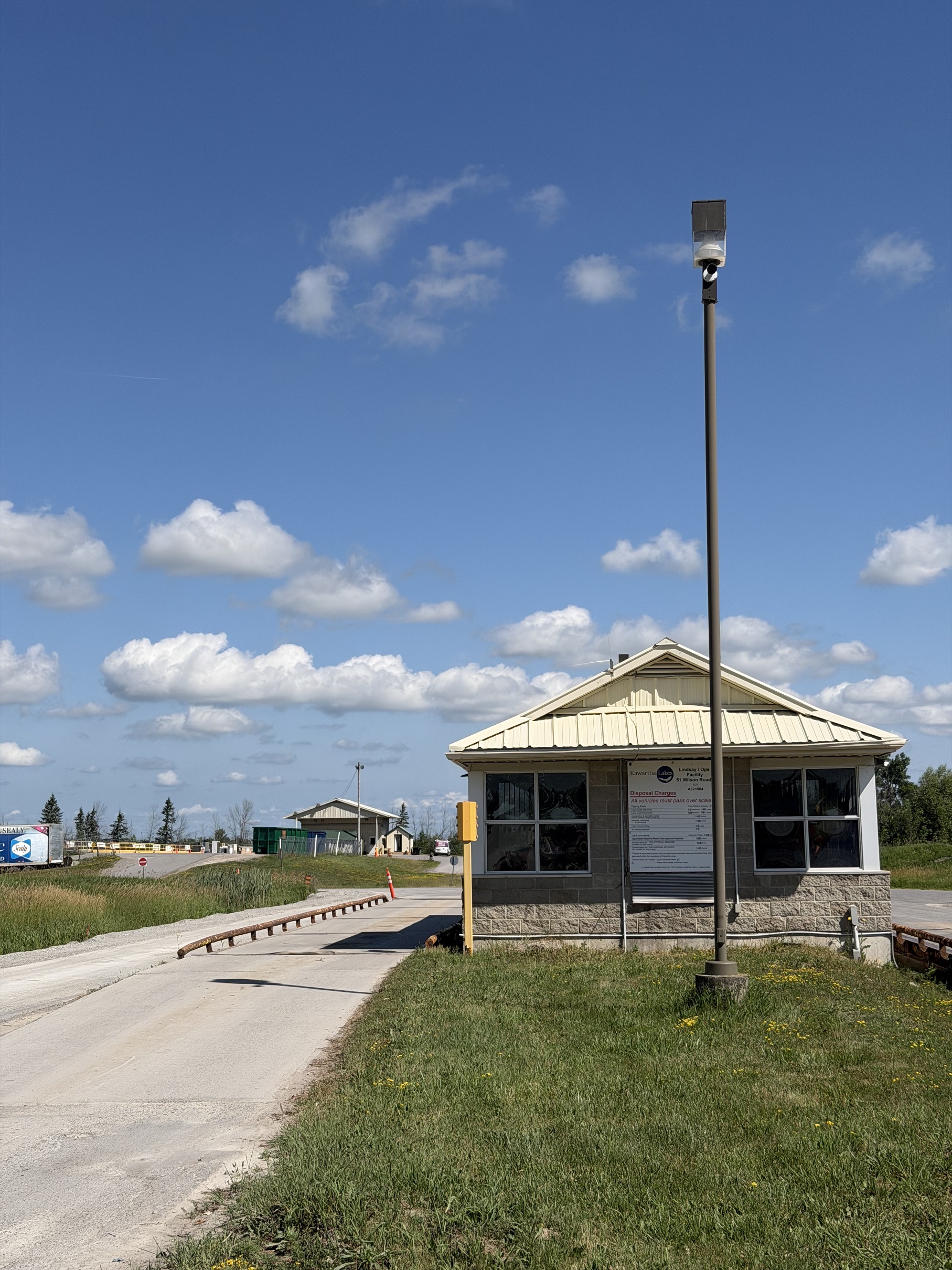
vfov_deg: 39.7
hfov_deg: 30.3
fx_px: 1760
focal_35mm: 48
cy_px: 635
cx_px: 476
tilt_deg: +6.1
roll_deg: -0.1
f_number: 1.78
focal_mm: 6.76
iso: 64
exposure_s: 1/7874
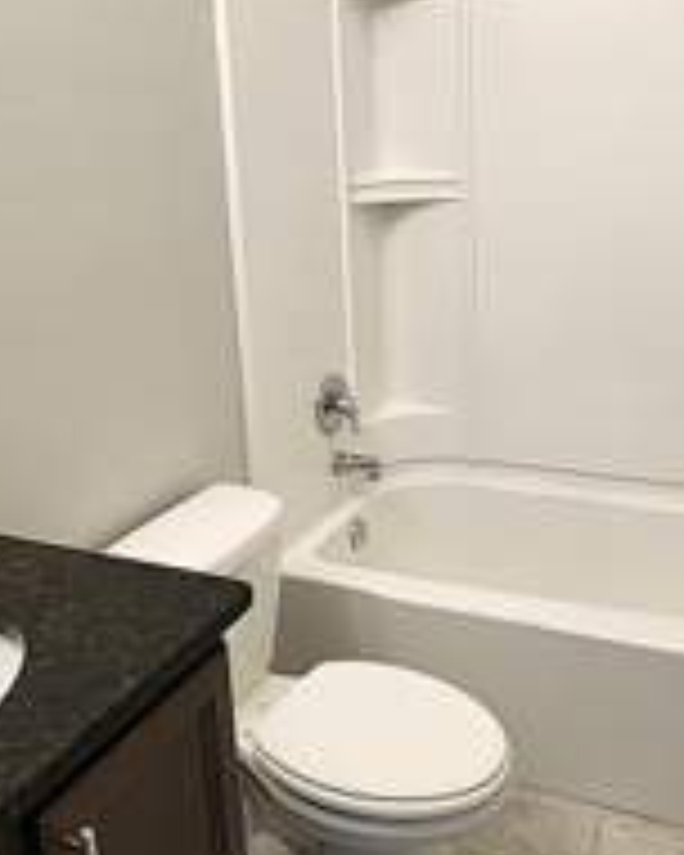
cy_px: 326
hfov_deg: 45.4
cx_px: 432
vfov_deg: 55.1
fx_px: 810
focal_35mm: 32
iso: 320
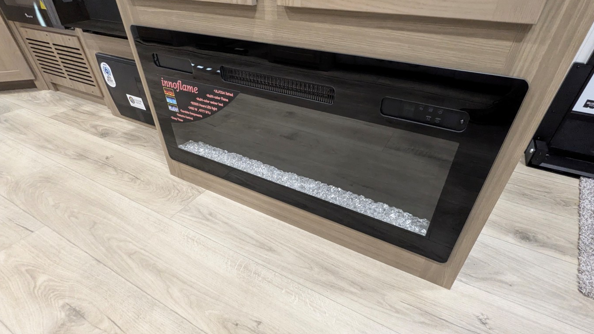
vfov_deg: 61.0
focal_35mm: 18
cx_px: 301
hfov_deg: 92.7
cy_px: 171
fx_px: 284
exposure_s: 1/36.6
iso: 614
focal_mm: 2.35
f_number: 2.2
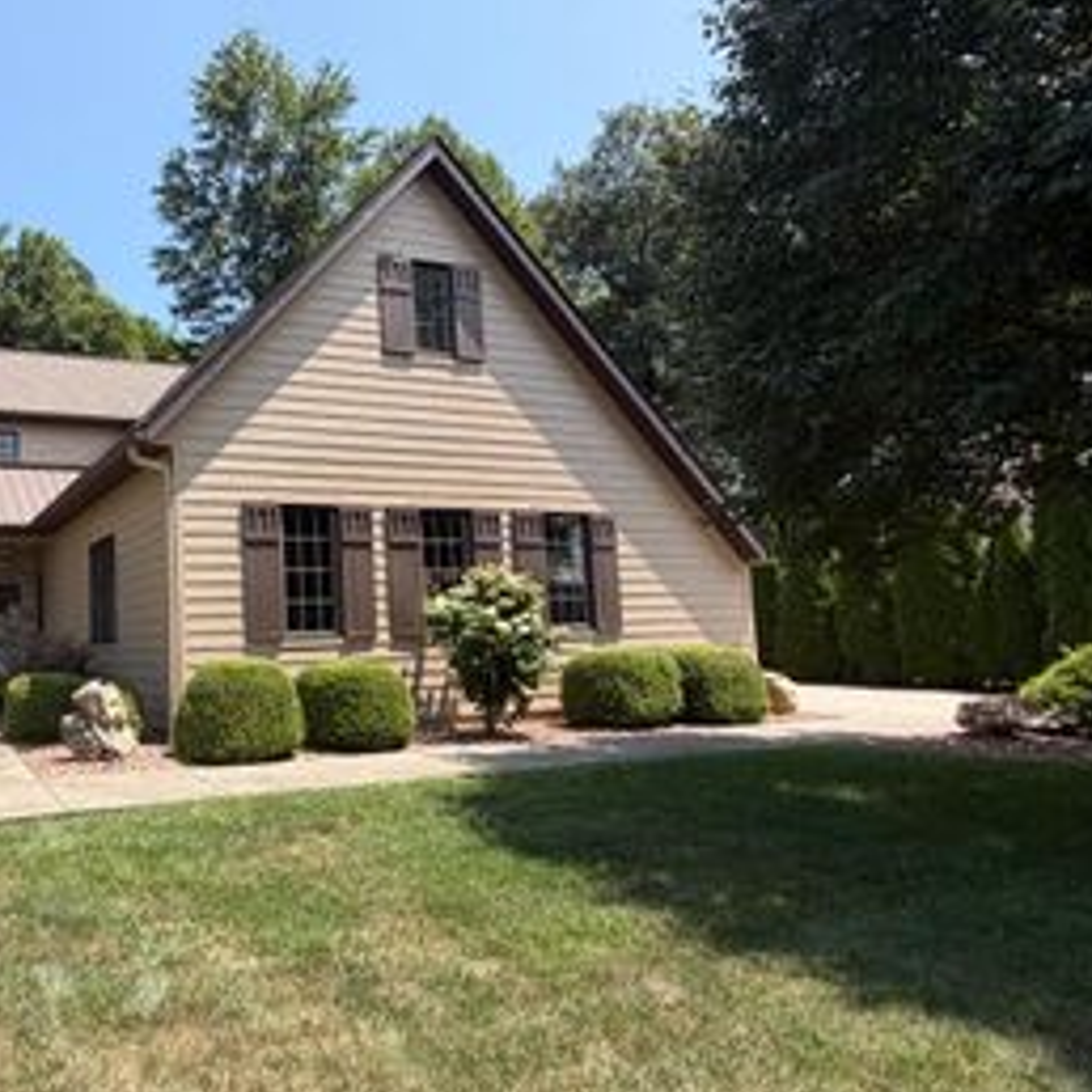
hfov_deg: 59.3
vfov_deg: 65.0
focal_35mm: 24
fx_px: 857
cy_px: 557
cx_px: 199
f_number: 2.2
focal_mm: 2.22
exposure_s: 1/770
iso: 40
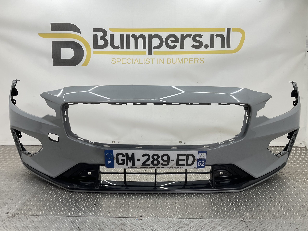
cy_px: 116
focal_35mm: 29
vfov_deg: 48.2
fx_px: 258
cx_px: 154
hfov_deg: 61.7
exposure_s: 1/100
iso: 16
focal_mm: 3
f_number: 1.8
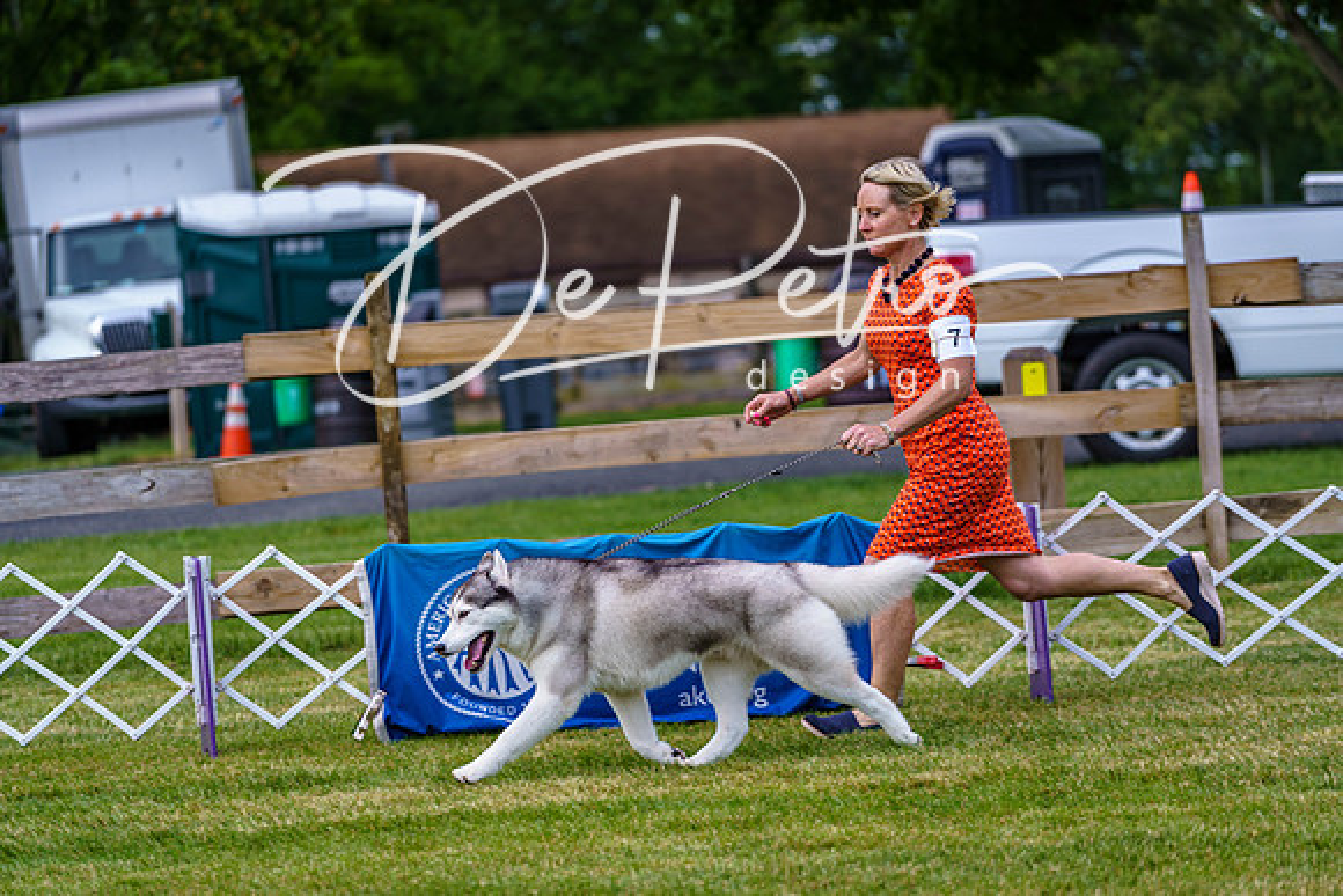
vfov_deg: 7.6
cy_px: 448
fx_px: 6716
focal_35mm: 180
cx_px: 672
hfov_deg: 11.4
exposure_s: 1/500
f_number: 4
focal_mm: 180
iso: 160
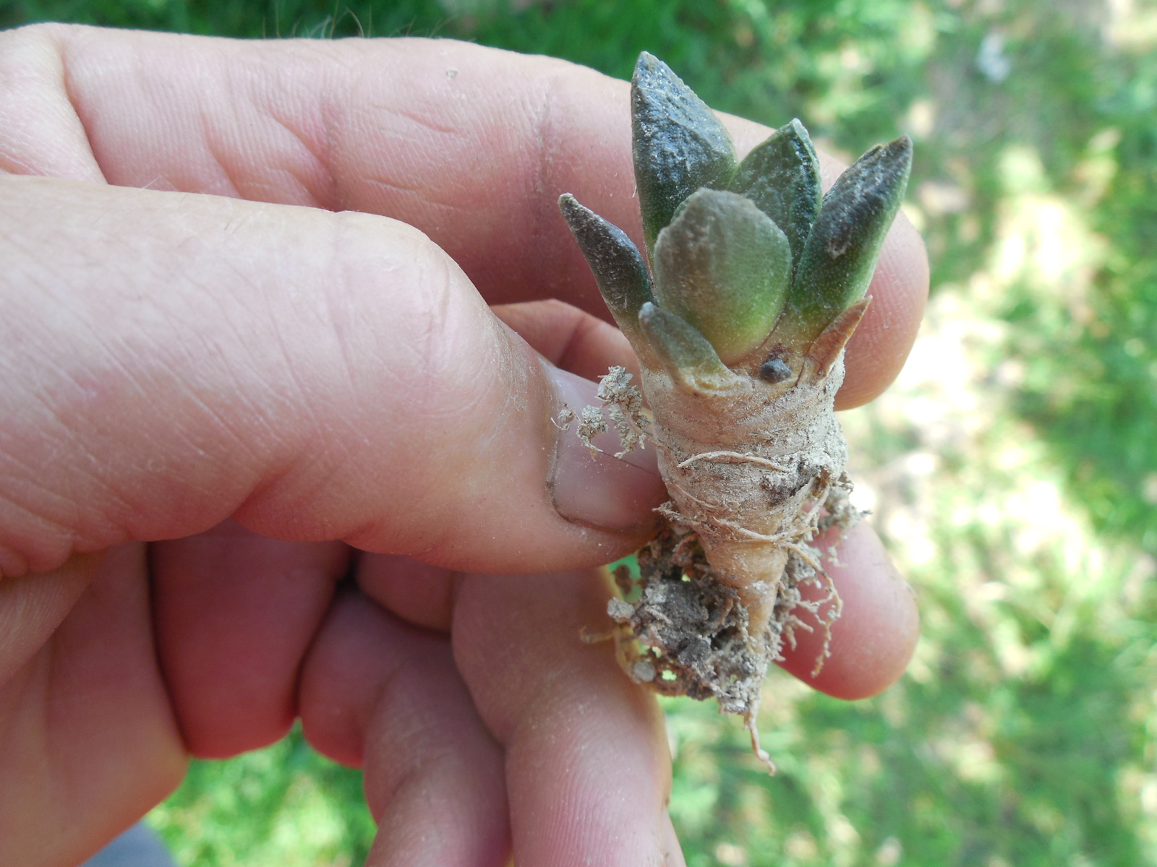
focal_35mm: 31
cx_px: 578
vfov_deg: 45.4
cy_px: 434
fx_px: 1036
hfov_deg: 58.4
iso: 125
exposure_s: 1/100
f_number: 3.6
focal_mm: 5.6
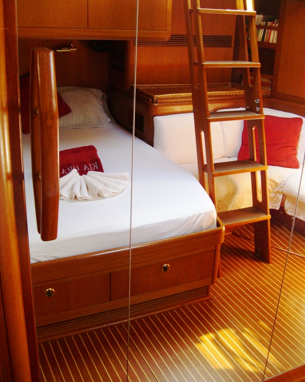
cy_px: 179
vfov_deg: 45.8
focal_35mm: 40
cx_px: 152
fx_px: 451
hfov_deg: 37.3
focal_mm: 7.9
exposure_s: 1/100
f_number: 2.8
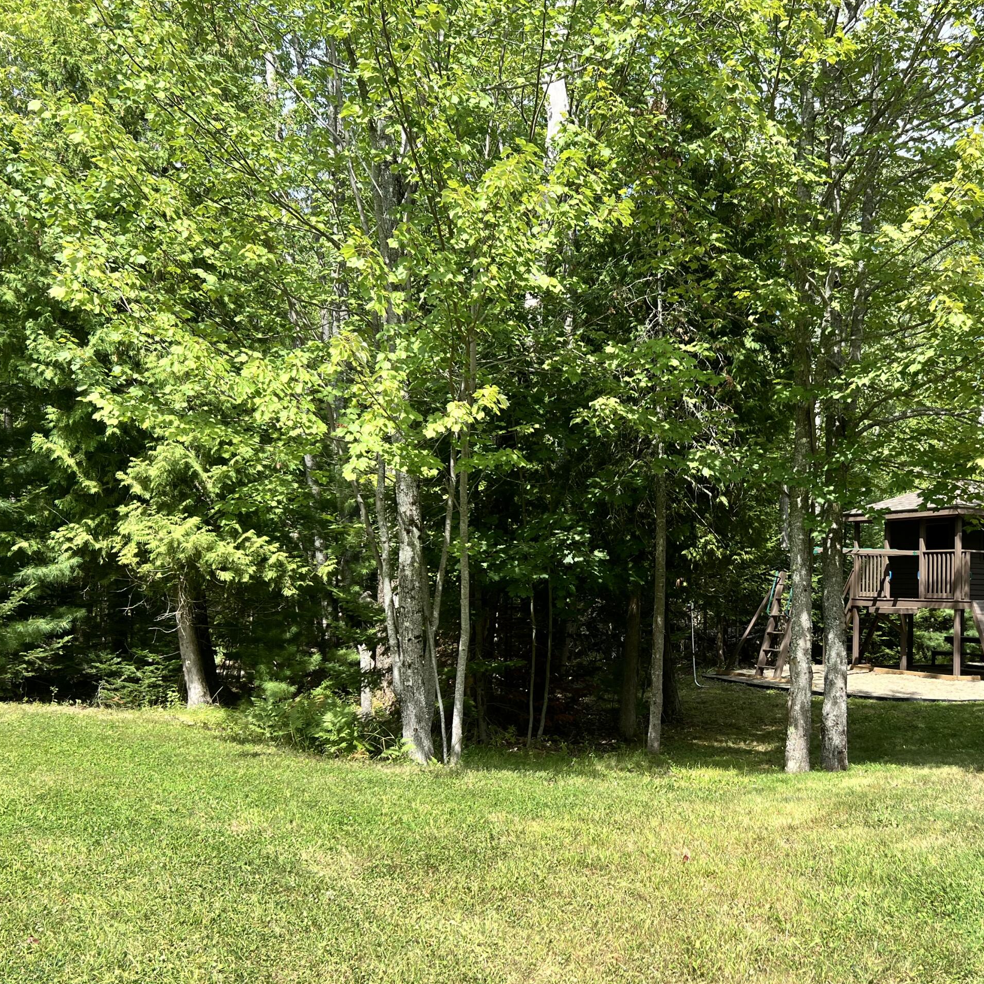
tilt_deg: -0.8
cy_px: 570
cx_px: 673
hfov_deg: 45.2
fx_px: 1158
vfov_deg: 45.9
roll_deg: -1.7
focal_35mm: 36
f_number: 1.5
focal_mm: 5.7
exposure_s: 1/1511
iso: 50
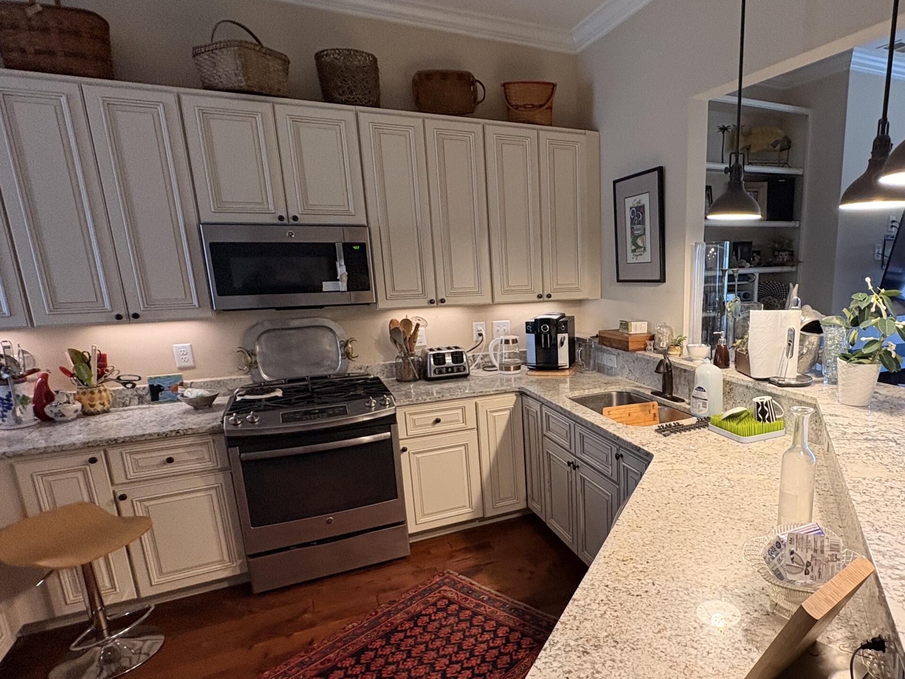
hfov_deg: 74.3
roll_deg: +1.5
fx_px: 575
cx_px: 596
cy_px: 392
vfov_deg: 60.8
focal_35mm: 22
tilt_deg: -10.8
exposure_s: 1/60
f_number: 2.2
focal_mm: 2.22
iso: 200
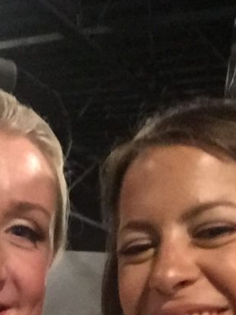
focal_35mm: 80
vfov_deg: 23.4
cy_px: 314
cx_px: 19
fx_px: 727
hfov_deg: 18.1
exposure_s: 1/15
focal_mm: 2.65
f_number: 2.2
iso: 640
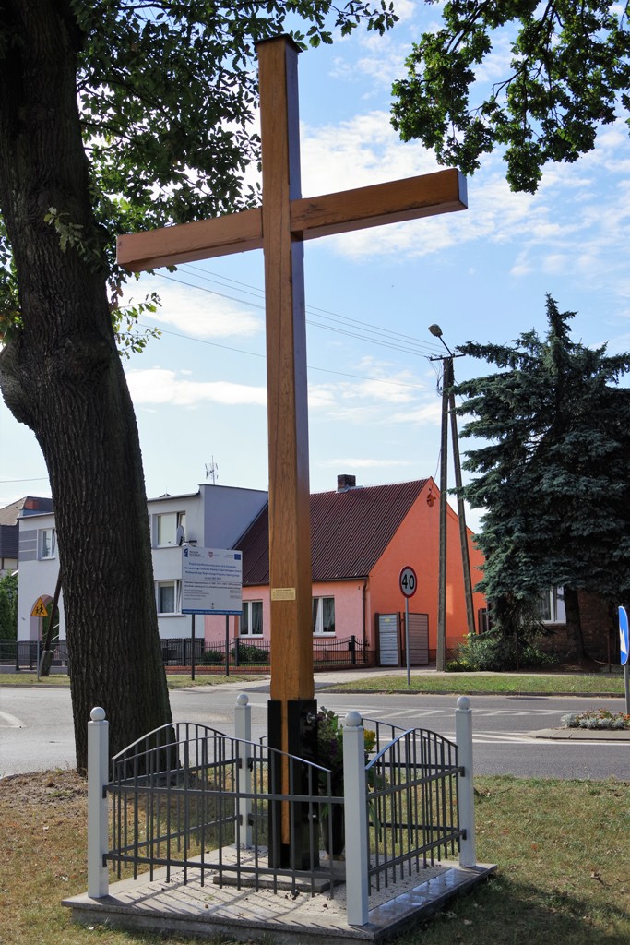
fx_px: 1102
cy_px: 472
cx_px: 315
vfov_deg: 46.4
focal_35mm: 42
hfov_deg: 31.9
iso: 200
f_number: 8
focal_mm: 28
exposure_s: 1/400
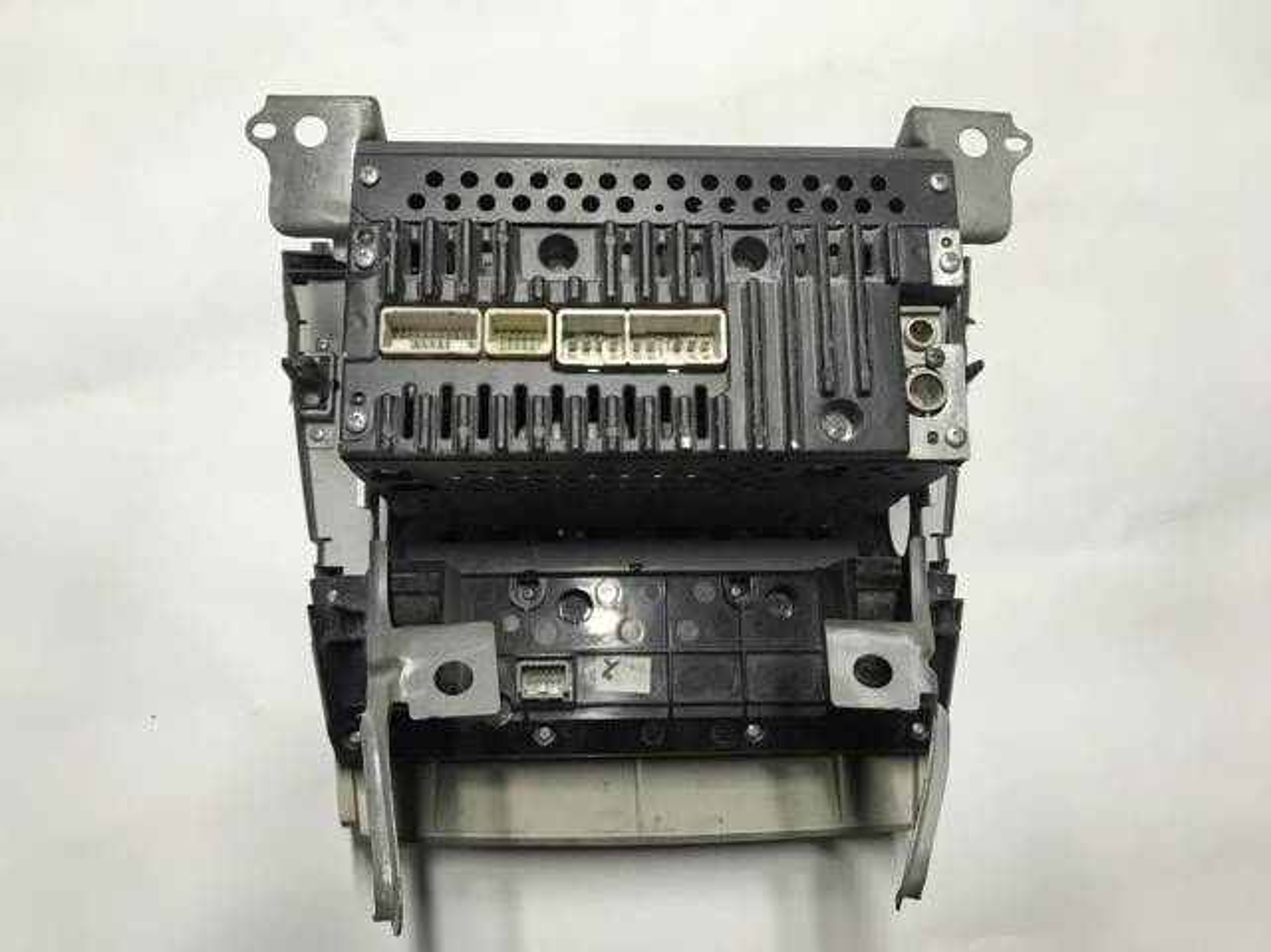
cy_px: 476
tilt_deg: -78.7
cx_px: 636
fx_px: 1027
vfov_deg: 49.7
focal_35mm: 28
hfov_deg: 63.5
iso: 32
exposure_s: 1/33
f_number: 1.8
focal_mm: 3.99
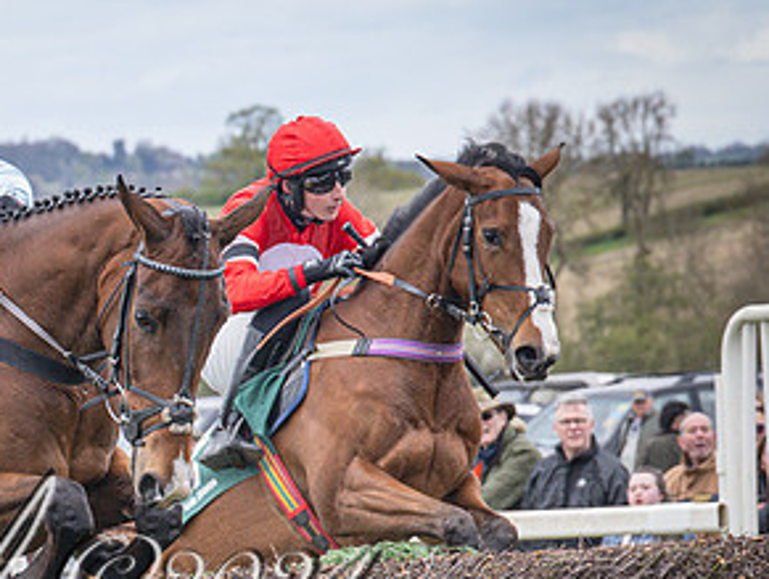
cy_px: 518
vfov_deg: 6.0
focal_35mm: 248
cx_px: 55
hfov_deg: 7.9
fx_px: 5516
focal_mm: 70
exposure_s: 1/1250
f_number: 4
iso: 500
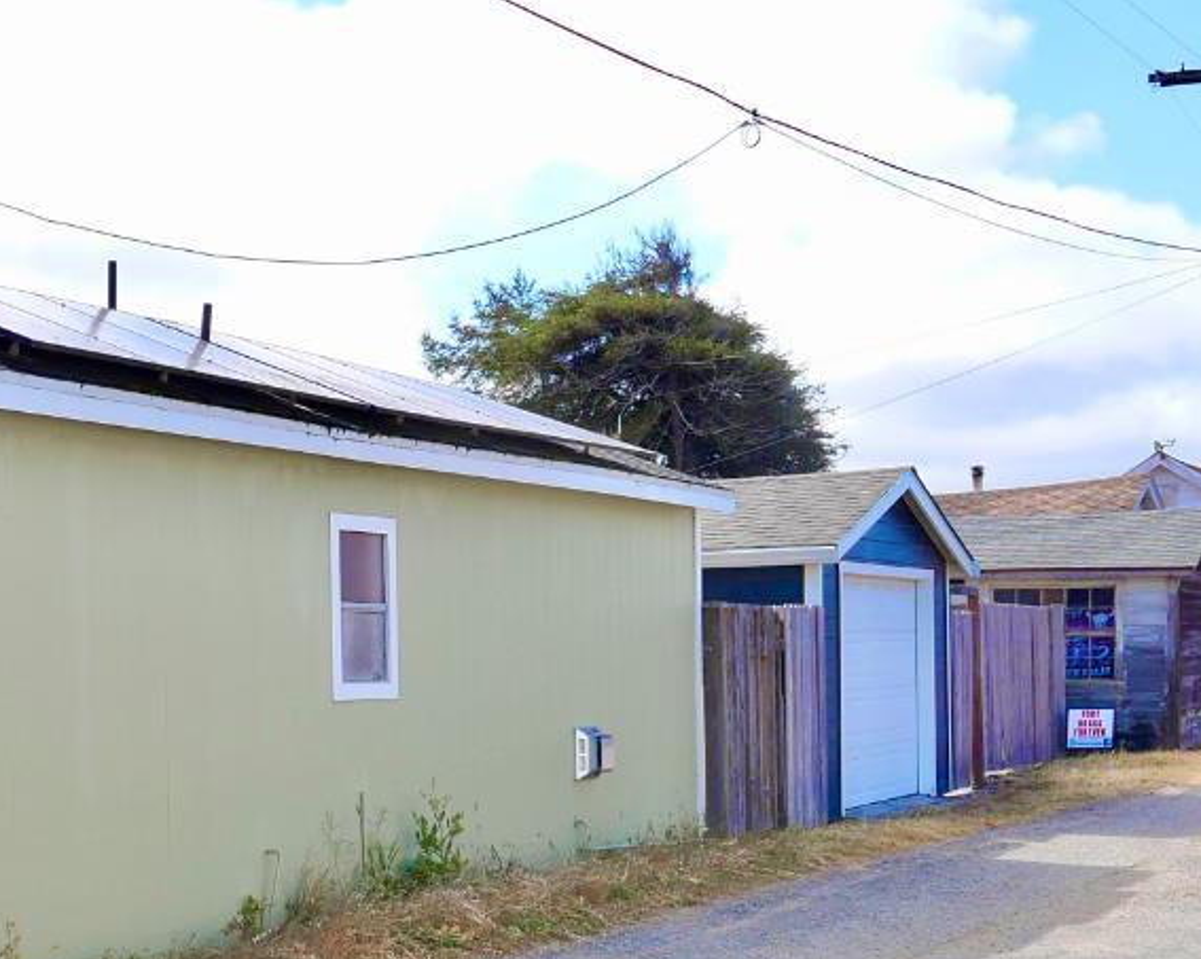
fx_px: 2203
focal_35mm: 62
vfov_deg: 24.4
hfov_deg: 29.5
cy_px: 681
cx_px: 180
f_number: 5.6
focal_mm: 10.9
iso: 200
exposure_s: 1/250
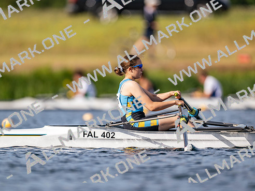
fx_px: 5009
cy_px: 94
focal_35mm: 680
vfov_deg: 2.2
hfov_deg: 2.9
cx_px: 130
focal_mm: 600
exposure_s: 1/2500
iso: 220
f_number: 4
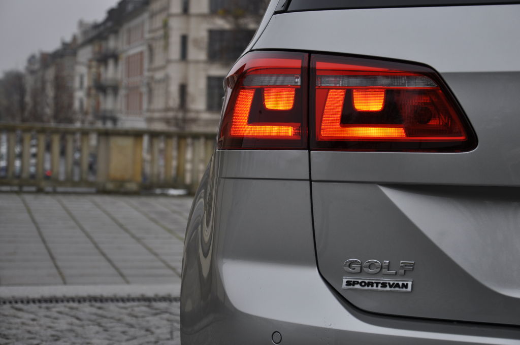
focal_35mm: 87
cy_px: 172
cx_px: 260
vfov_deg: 15.7
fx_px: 1255
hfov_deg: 23.4
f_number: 5.6
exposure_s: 1/125
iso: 200
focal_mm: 58
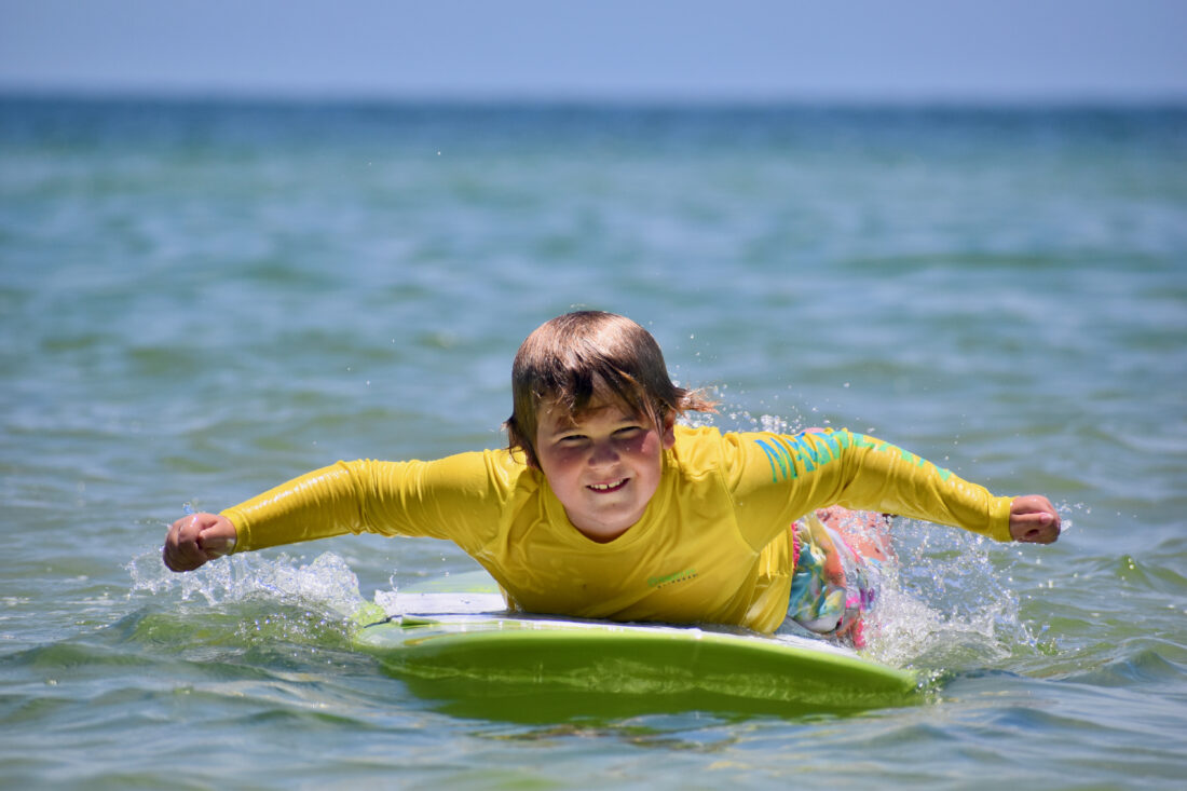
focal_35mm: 450
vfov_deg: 3.1
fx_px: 14834
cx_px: 594
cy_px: 396
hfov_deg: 4.6
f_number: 6.3
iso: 360
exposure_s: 1/2000
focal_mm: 300
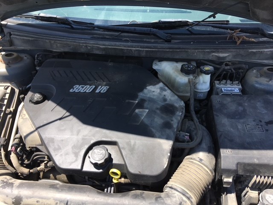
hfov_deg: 61.7
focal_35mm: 29
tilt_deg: -42.9
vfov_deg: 48.2
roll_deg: -3.2
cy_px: 102
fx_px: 229
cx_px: 136
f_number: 2.2
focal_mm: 4.15
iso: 25
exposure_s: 1/460
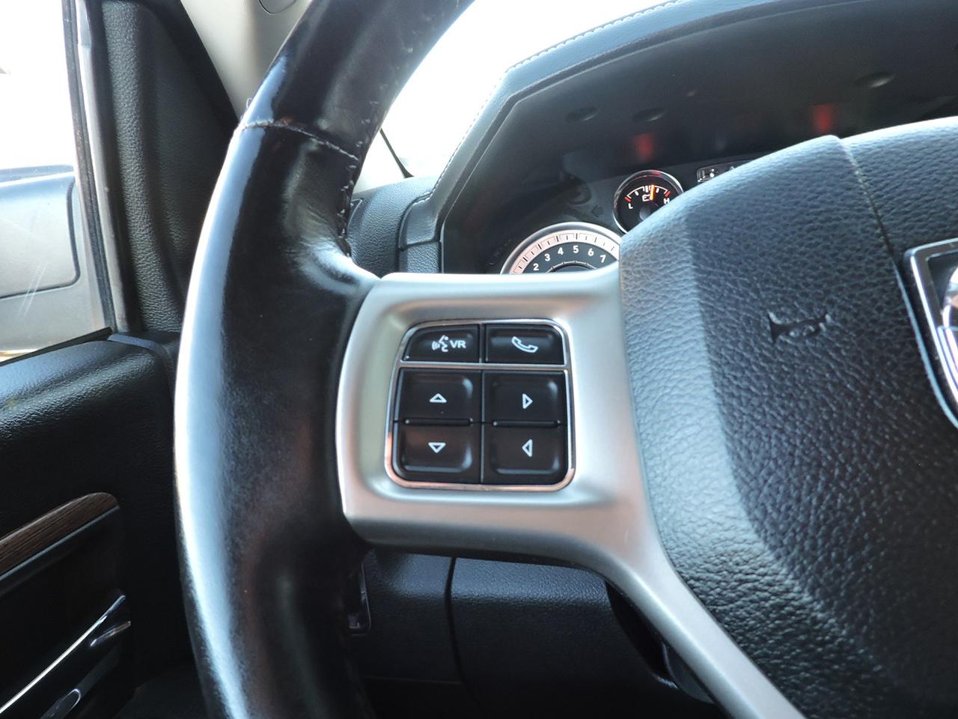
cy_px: 360
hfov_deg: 71.6
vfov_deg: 56.8
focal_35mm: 24
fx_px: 664
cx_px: 479
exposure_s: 1/30
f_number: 3
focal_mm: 4.3
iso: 250
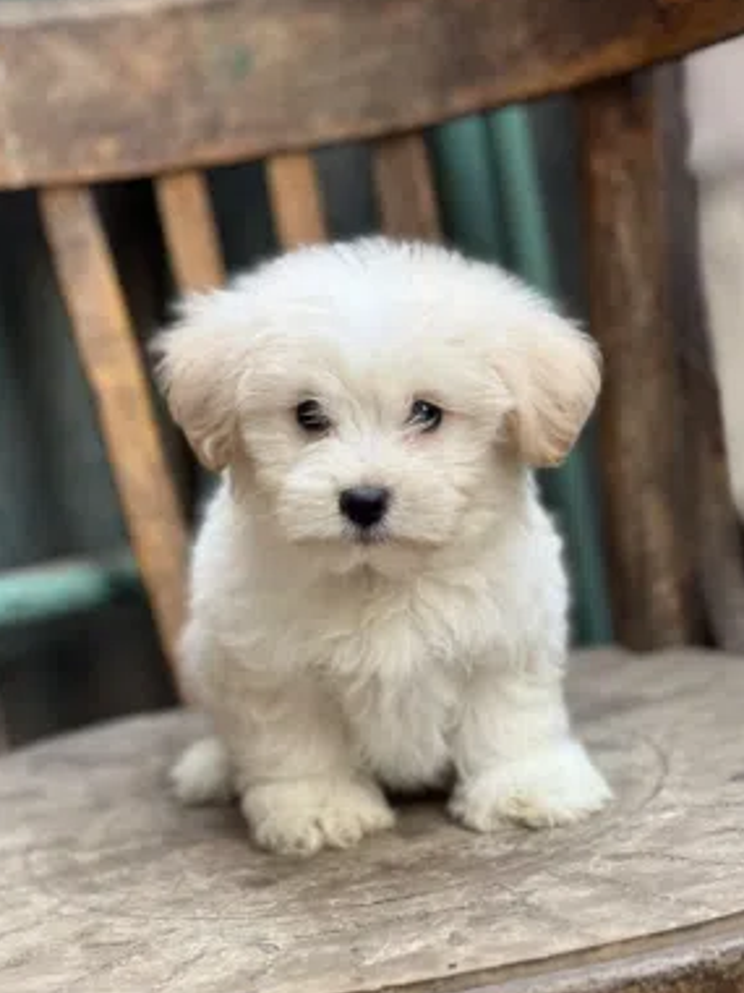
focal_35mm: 81
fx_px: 2321
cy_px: 504
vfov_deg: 24.1
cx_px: 376
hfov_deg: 18.2
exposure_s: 1/121
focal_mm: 9
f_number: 2.8
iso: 160
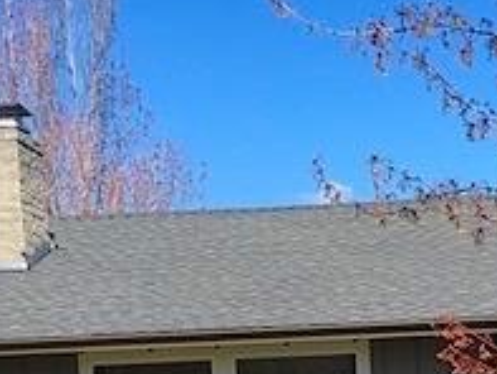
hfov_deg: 20.7
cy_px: 543
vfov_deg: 14.7
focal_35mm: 94
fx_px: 1350
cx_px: 373
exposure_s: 1/1083
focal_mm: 4.15
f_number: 2.2
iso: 25
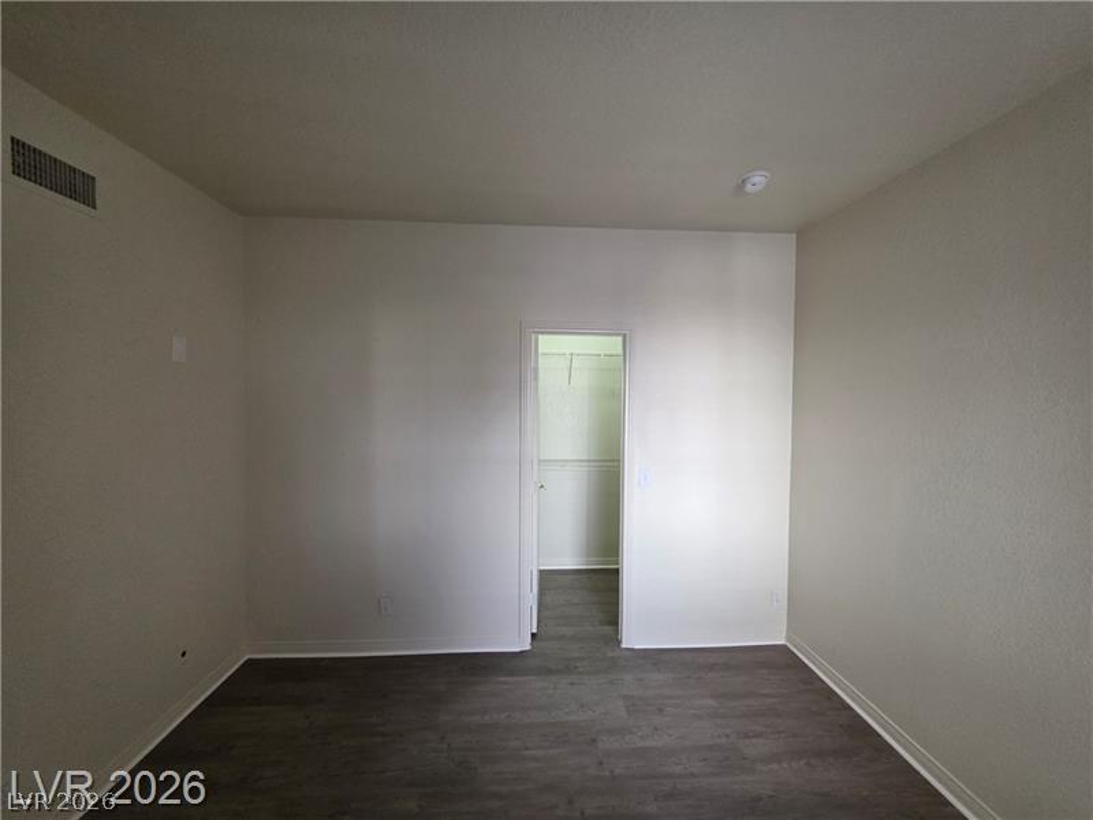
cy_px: 410
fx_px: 410
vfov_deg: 89.9
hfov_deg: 106.2
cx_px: 546
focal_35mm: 13
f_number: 1.9
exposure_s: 1/60
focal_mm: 2.2
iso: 250
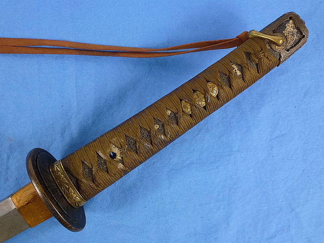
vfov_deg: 46.8
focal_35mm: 30
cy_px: 122
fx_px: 281
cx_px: 162
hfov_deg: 60.0
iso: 250
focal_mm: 5.4
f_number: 3.5
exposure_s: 1/60
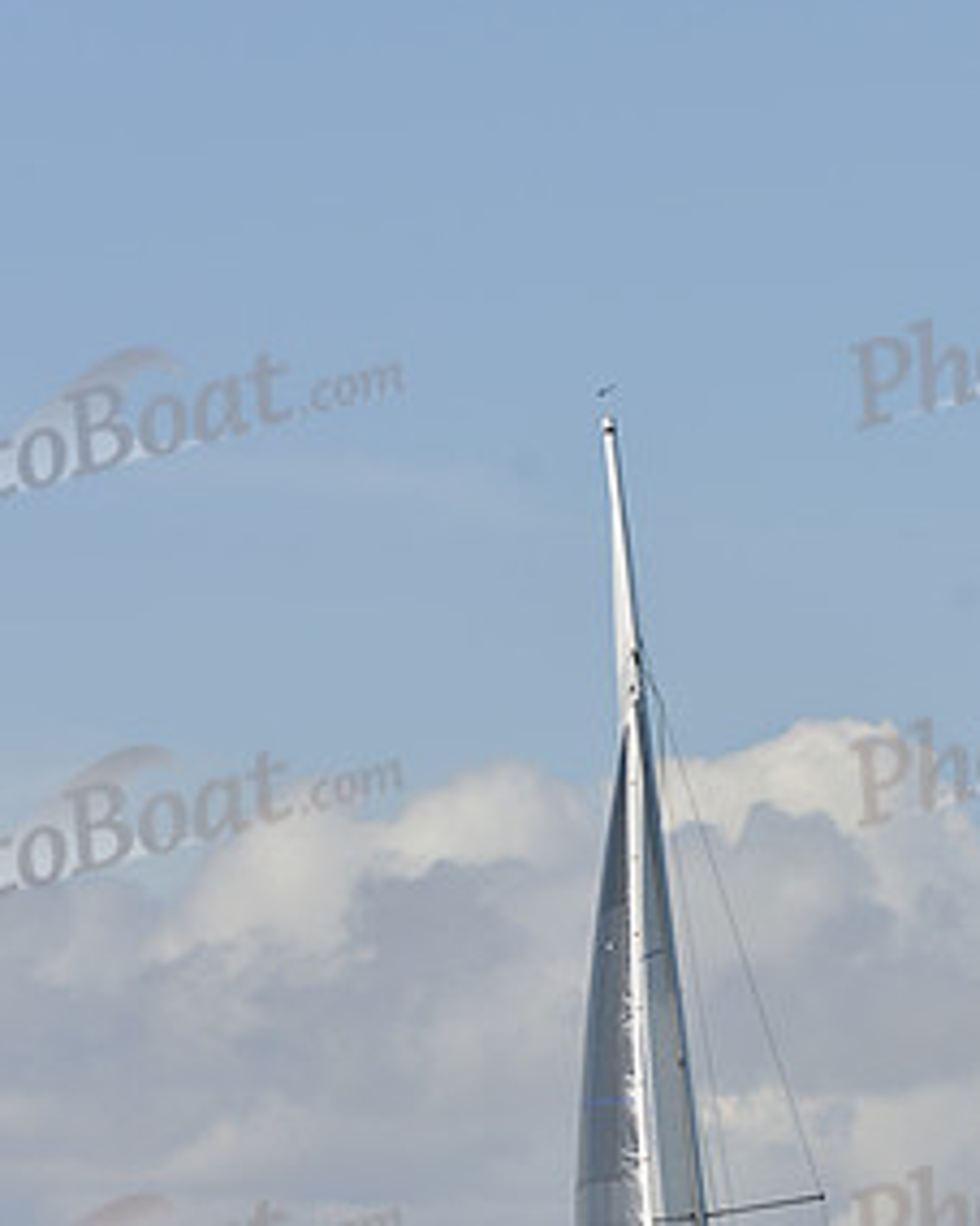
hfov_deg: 4.0
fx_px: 13930
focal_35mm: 384
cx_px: 628
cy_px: 1002
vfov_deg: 5.0
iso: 200
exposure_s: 1/1000
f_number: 8
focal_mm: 200
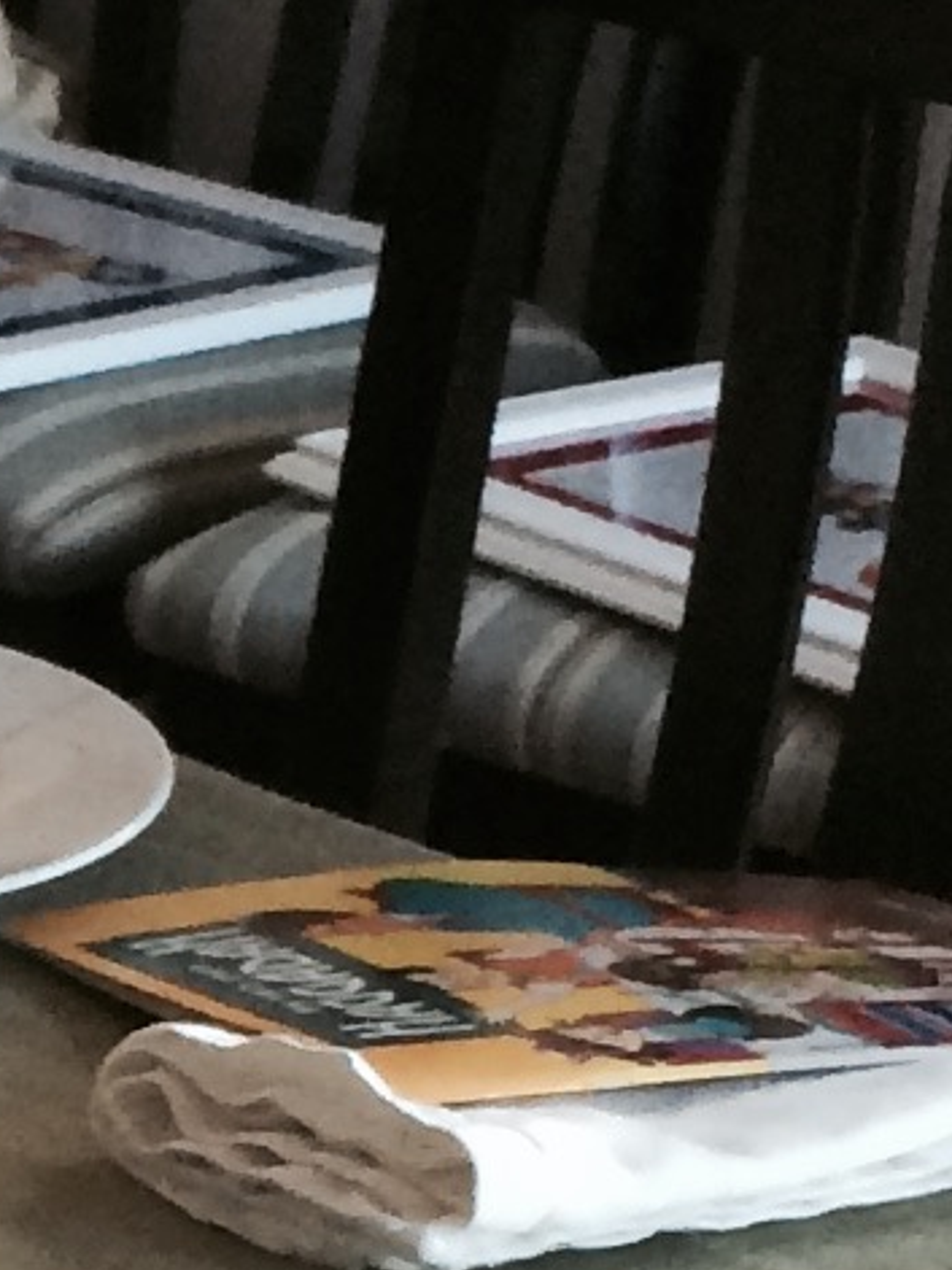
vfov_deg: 9.7
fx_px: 7374
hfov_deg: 7.1
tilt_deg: -26.5
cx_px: -1098
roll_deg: +1.9
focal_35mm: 201
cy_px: 1461
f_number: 2.2
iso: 160
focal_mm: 4.15
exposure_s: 1/30
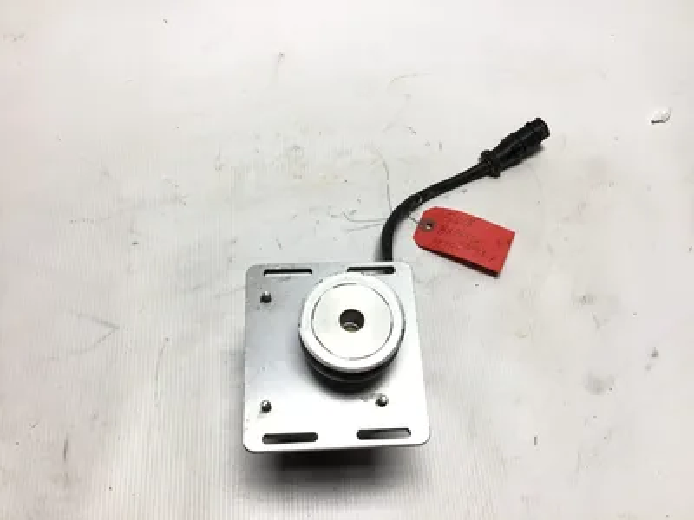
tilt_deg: -64.3
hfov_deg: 58.4
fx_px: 622
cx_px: 347
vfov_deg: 45.4
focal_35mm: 31
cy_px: 260
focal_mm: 3.3
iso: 25
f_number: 2.4
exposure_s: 1/177
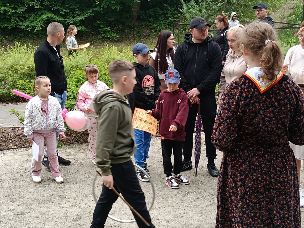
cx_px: 152
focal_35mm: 53
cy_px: 114
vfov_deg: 27.5
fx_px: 466
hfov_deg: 36.2
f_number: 1.8
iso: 80
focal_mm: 3.98
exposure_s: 1/100
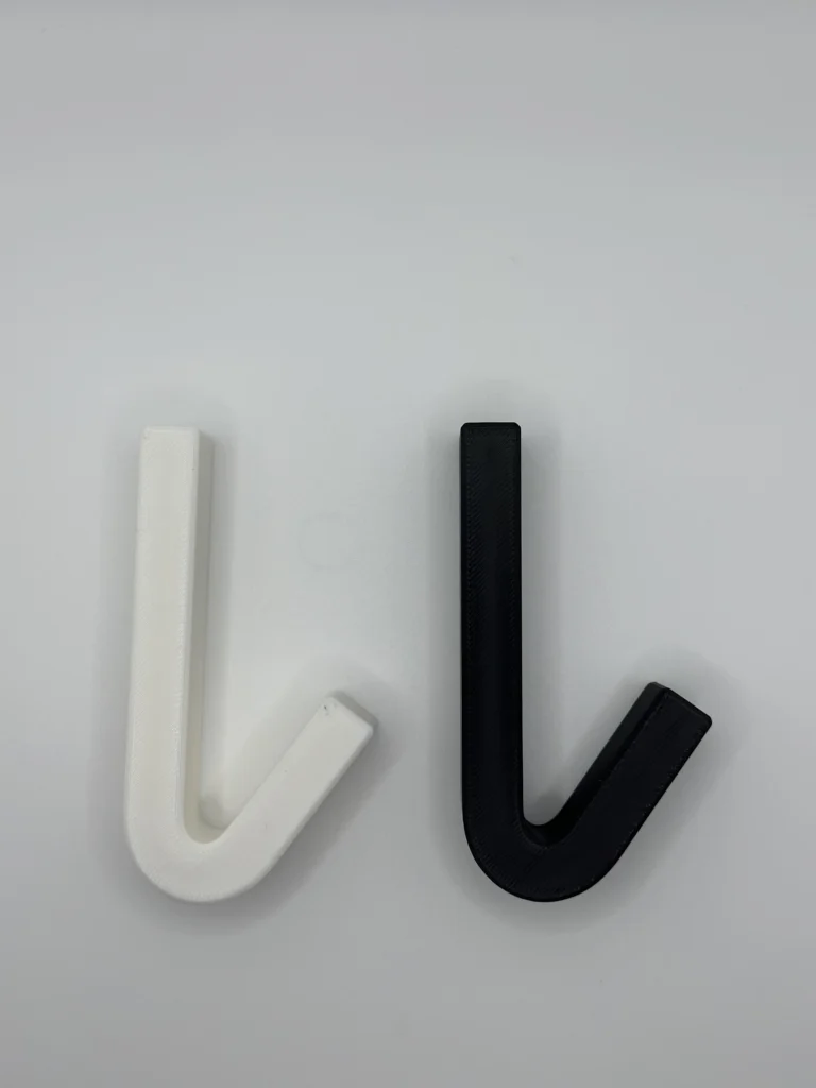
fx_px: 1509
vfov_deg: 39.7
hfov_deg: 30.3
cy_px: 544
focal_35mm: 48
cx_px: 408
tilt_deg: -86.1
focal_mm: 6.86
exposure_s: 1/2028
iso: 80
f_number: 1.78
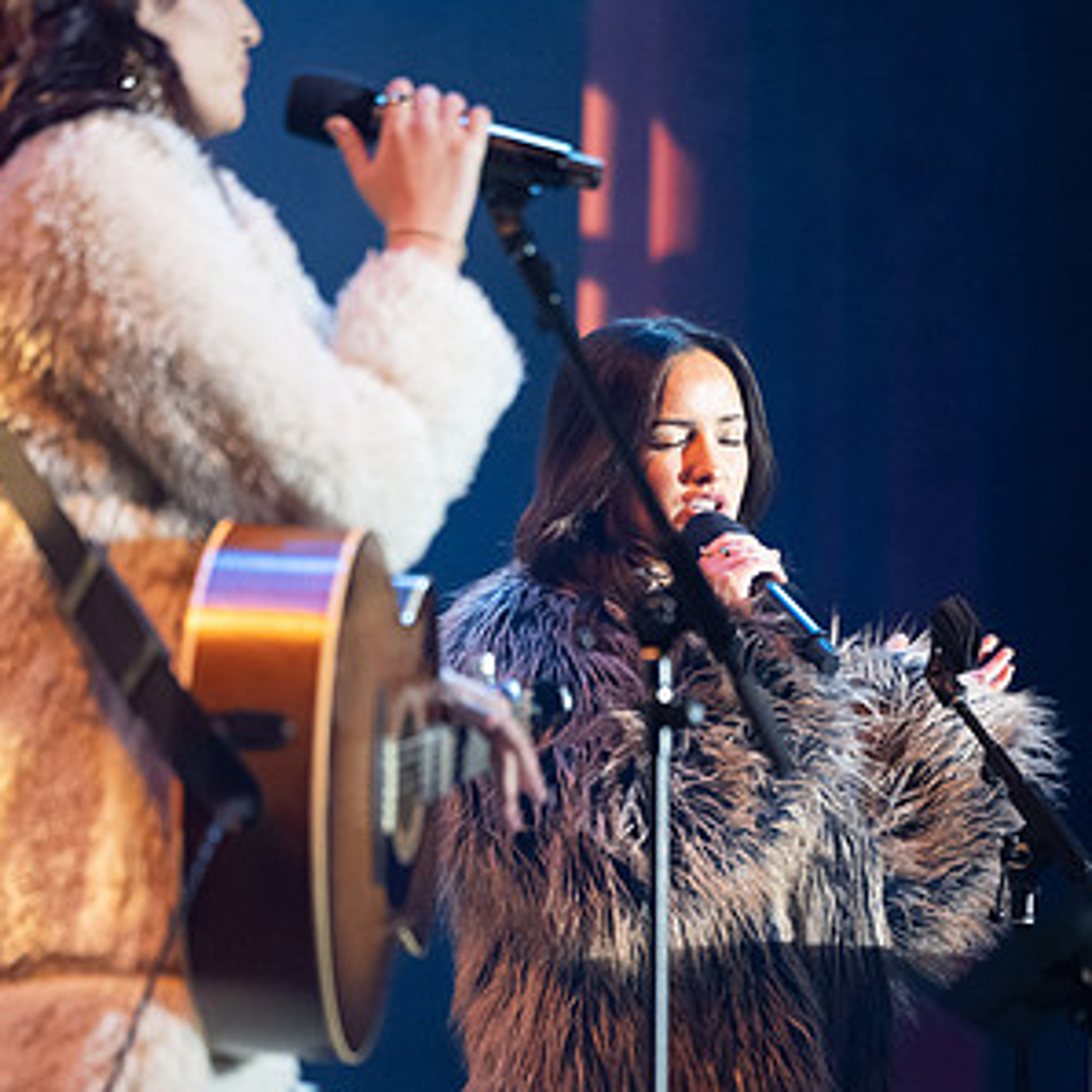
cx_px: 604
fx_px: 12670
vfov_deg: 4.9
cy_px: 554
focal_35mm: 355
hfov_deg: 4.9
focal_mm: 180
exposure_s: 1/200
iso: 3200
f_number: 2.8
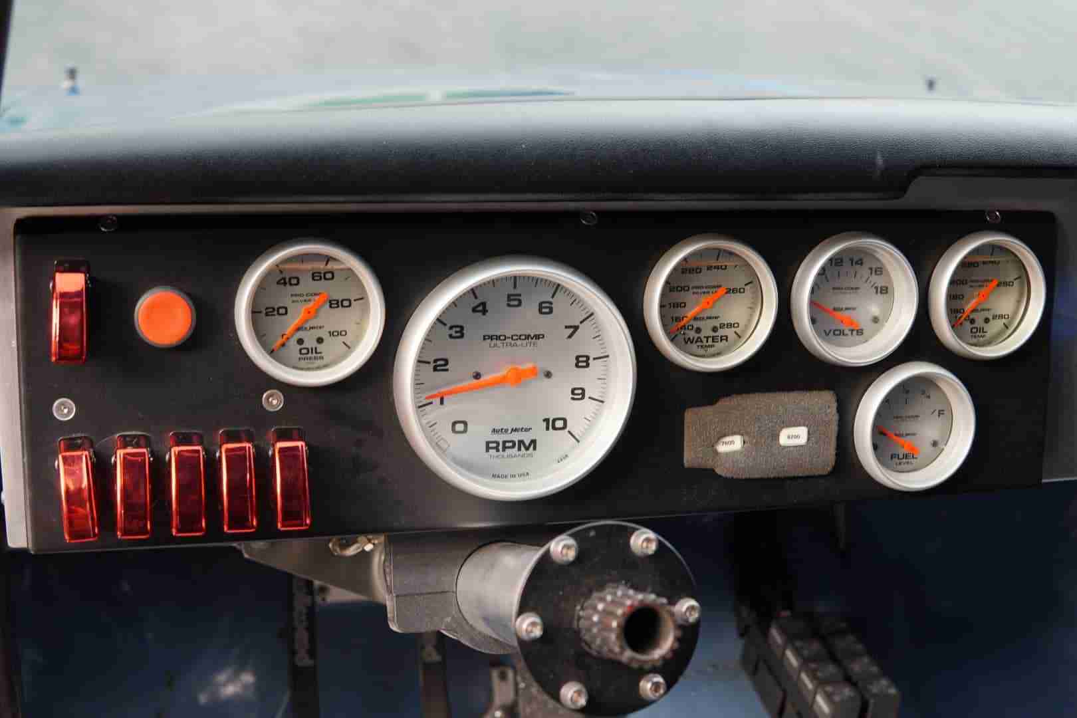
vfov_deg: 29.9
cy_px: 359
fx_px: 1346
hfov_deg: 43.6
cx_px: 538
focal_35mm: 45
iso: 200
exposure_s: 1/60
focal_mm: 30
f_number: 4
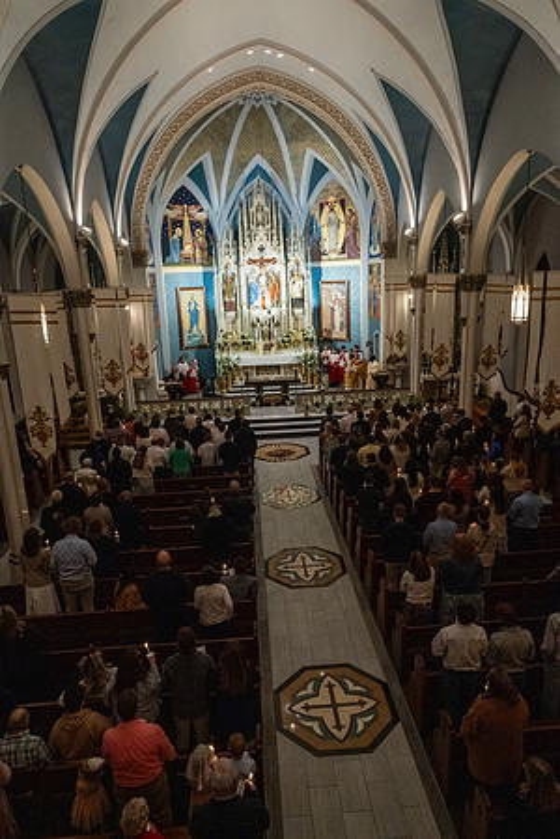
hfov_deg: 53.1
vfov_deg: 73.7
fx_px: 560
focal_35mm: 24
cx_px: 280
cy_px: 420
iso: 5000
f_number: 13
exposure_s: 1/60
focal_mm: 24
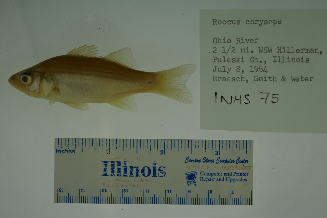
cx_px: 164
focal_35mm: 60
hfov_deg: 33.4
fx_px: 545
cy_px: 109
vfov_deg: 22.6
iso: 100
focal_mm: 60
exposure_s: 1/200
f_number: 10
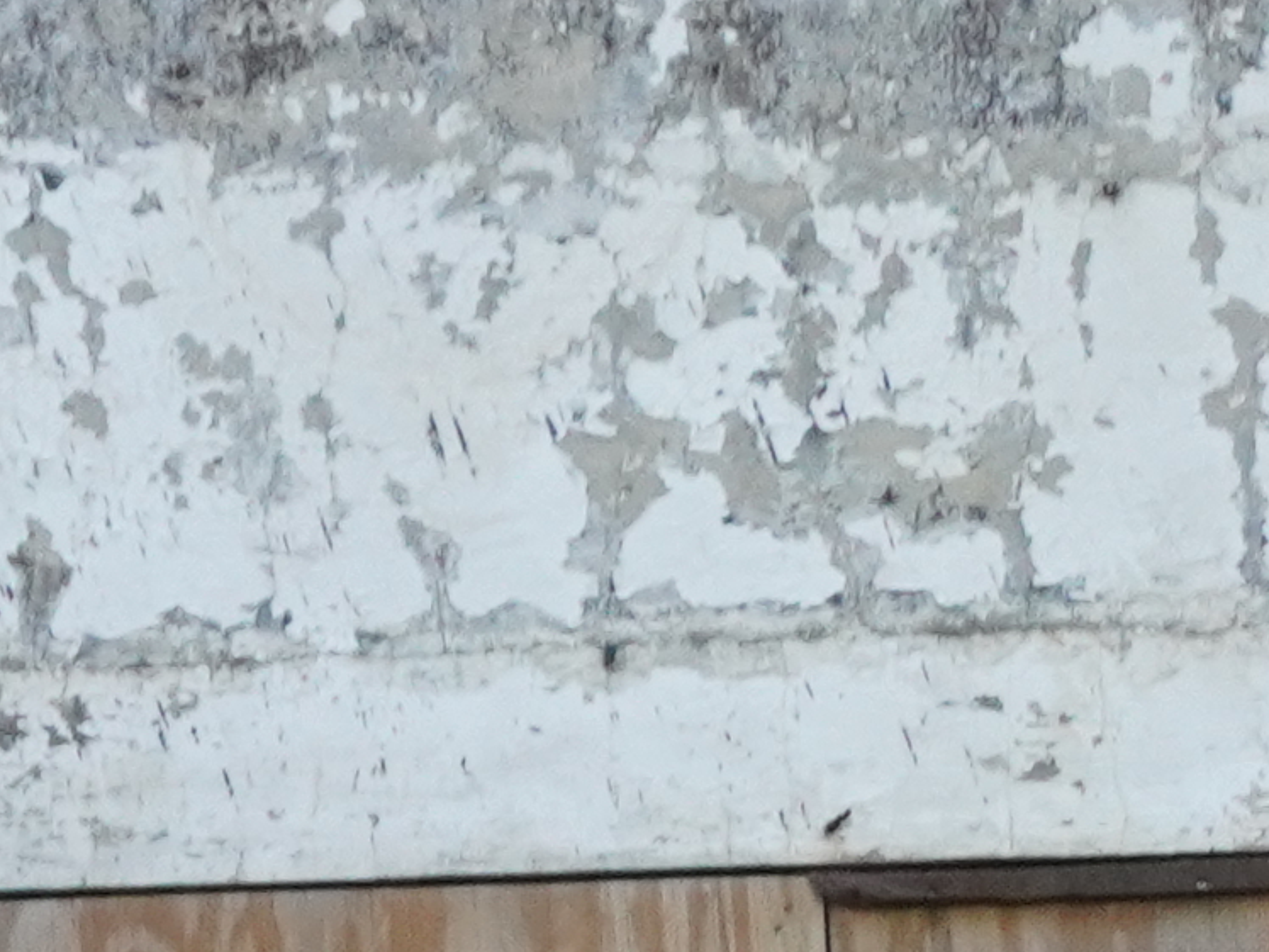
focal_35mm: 243
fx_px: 8903
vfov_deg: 5.9
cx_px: -1771
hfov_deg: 7.6
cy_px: 2332
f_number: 4
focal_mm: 21
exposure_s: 1/160
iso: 1000
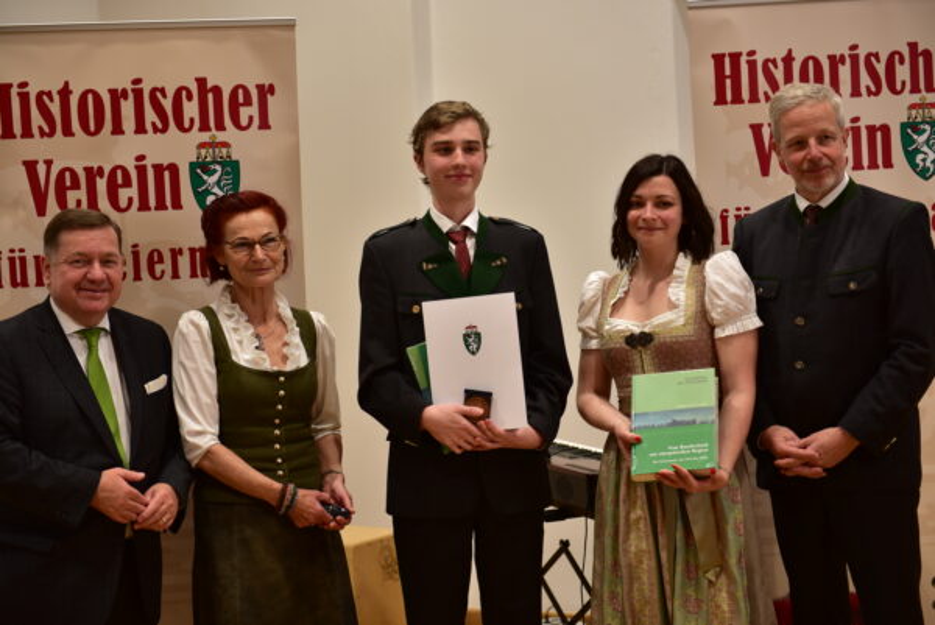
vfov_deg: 19.5
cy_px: 312
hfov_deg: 28.8
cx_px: 468
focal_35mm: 70
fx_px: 1819
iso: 360
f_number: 2.8
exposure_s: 1/80
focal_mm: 70
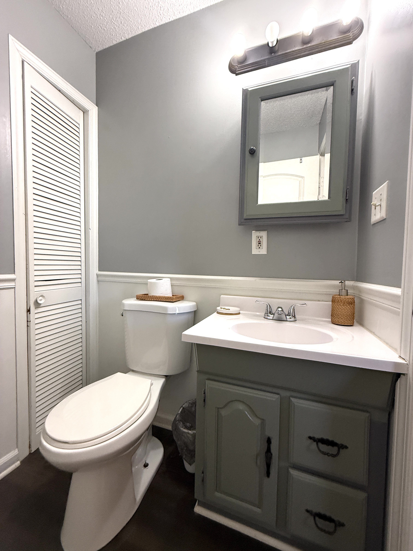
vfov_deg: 102.1
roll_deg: -1.3
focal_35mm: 14
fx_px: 223
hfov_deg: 85.7
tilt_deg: -3.7
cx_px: 206
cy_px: 276
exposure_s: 1/60
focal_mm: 2.22
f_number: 2.2
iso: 320
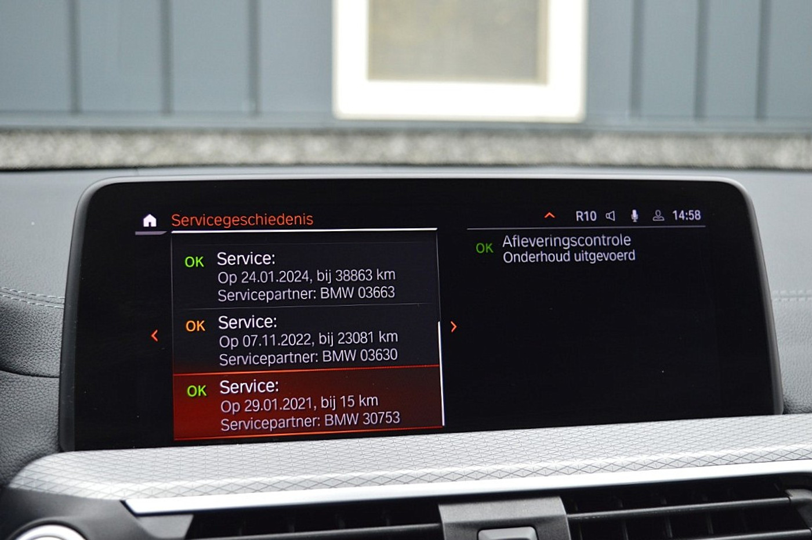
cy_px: 270
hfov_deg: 41.2
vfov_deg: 28.0
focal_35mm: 48
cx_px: 406
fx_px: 1081
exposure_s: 1/50
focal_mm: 32
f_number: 4.5
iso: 800
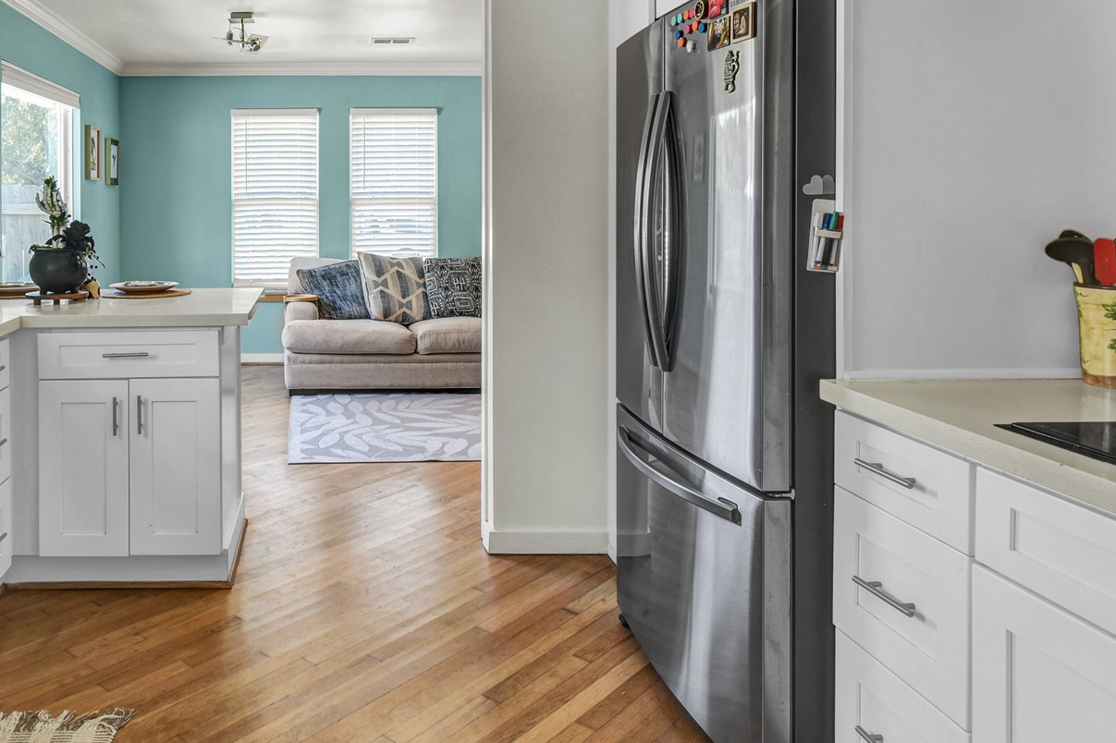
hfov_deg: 64.3
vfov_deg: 46.7
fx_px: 837
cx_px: 313
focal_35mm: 27
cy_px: 216
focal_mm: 10
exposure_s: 1/8
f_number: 7.1
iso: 100
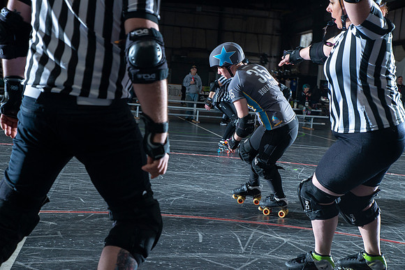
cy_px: 135
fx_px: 563
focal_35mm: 50
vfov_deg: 27.0
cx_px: 202
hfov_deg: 39.6
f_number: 7.1
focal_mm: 50
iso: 800
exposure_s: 1/160
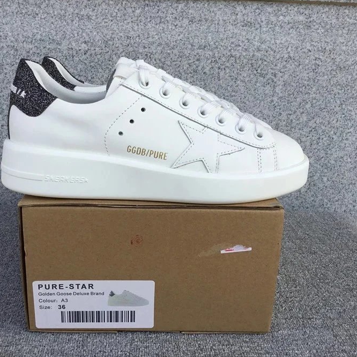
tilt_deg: -17.4
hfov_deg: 44.8
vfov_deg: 44.9
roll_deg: -1.4
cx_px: 154
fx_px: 432
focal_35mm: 37
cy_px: 180
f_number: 2.4
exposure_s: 1/668
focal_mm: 3.3
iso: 25
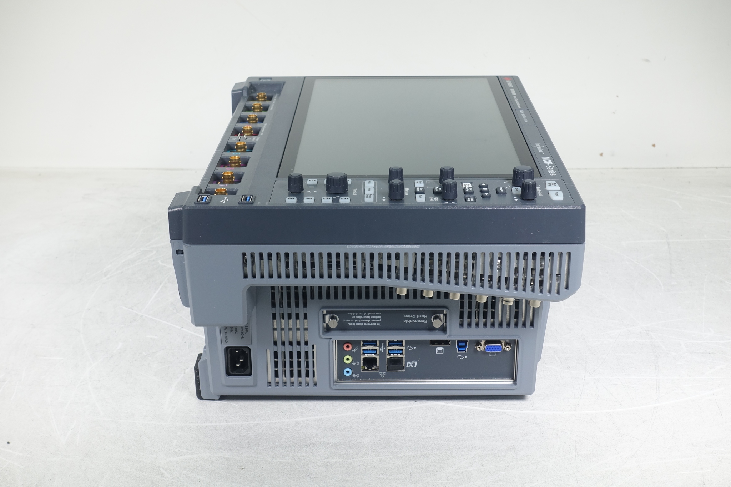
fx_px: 1076
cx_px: 366
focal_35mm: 53
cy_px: 244
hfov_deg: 37.5
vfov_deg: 25.5
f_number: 5
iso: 125
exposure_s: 1/80
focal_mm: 19.48
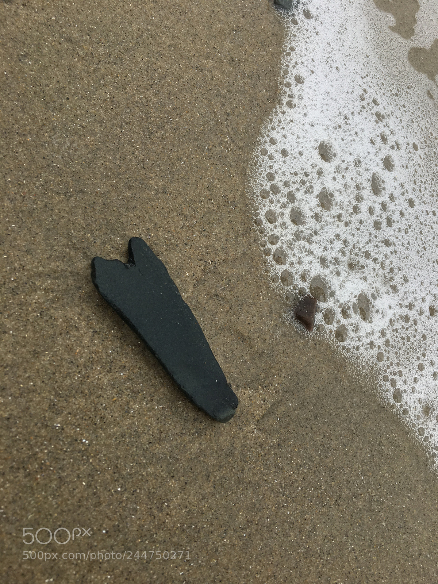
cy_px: 292
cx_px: 219
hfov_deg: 48.2
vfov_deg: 61.7
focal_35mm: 29
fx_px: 489
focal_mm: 4.15
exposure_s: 1/693
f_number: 2.2
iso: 25
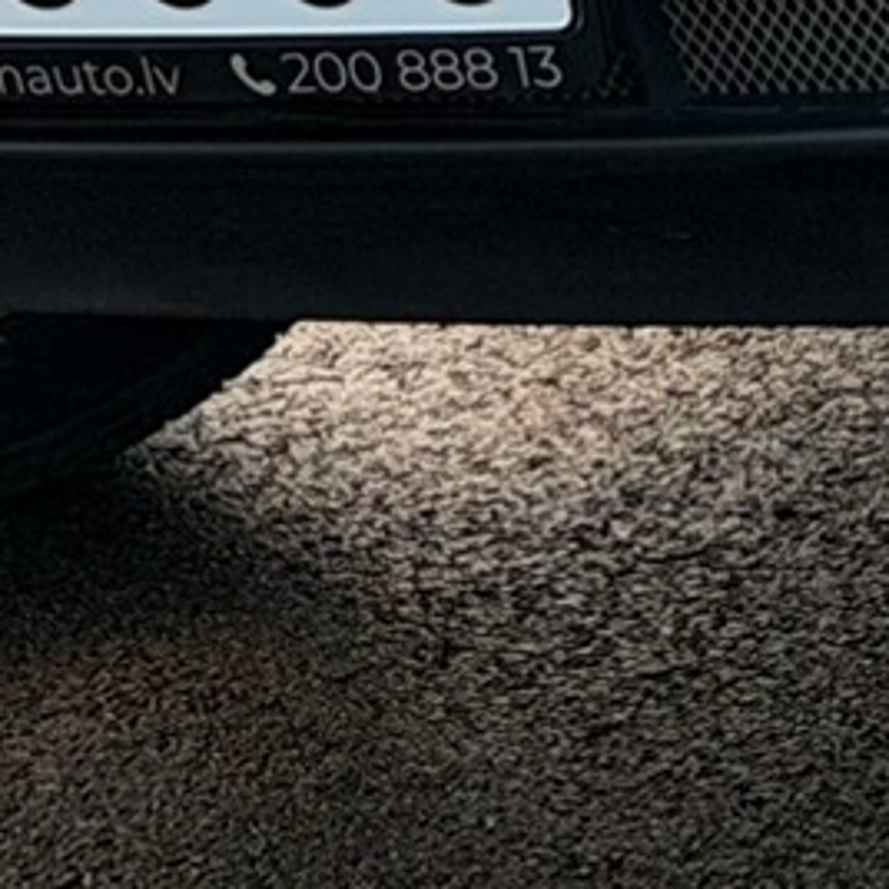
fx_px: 9414
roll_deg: +6.4
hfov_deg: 5.3
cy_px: -1035
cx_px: 1619
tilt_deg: -6.2
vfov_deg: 5.3
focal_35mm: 324
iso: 80
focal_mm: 6.76
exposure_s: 1/357
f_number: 1.78
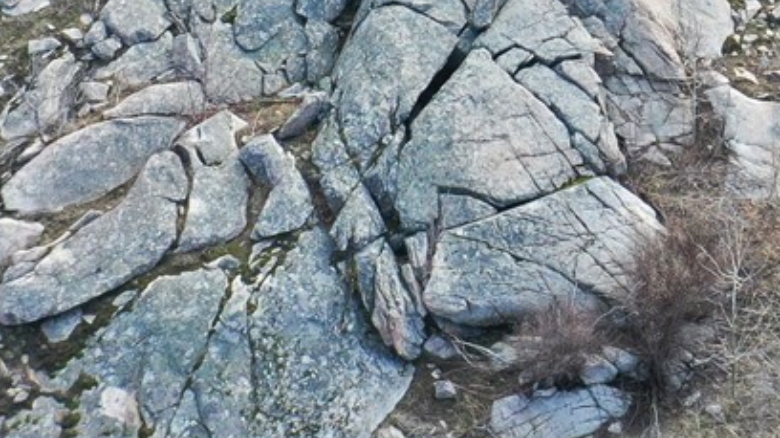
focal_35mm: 122
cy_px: -535
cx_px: 1259
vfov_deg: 9.1
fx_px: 2522
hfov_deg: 15.8
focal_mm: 10.26
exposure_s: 1/120
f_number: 4.5
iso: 100
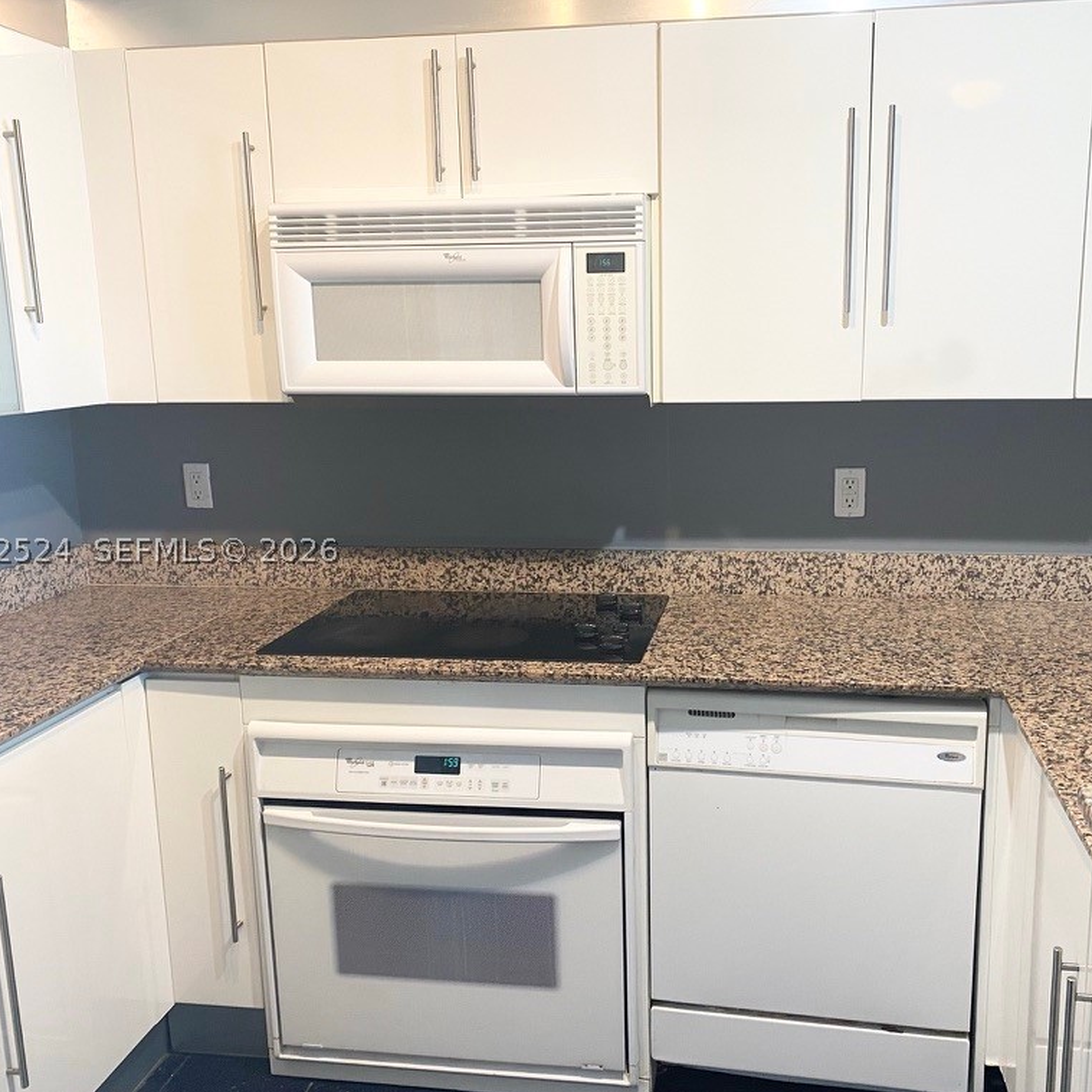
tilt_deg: -12.0
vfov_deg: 52.5
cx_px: 620
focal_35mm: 31
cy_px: 550
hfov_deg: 52.4
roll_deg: +1.6
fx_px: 1106
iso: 100
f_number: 1.8
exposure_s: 1/60
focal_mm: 4.25
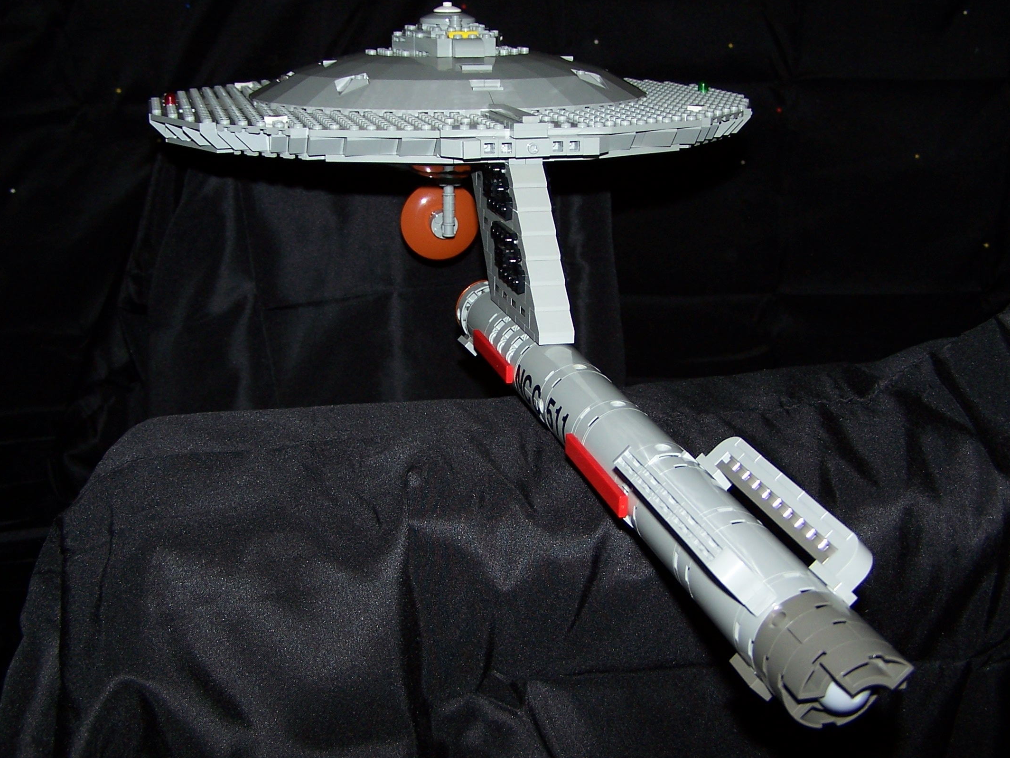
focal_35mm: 46
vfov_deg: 31.5
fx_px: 1342
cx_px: 496
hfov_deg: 41.2
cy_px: 362
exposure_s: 1/60
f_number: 2.8
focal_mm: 6.3
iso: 80
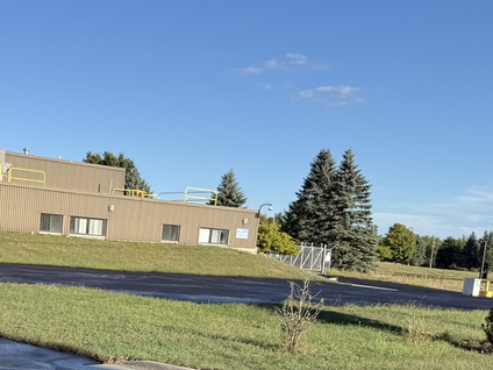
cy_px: 367
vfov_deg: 24.2
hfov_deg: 30.5
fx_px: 826
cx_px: -16
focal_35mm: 58
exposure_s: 1/2801
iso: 80
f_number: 1.78
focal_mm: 6.76
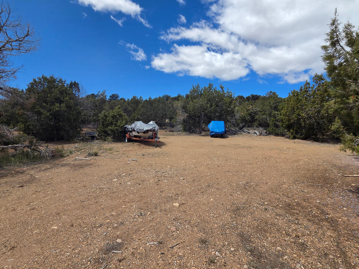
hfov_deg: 94.5
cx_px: 182
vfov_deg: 78.0
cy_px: 124
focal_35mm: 16
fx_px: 166
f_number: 2.2
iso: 100
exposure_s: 1/3697
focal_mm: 2.2
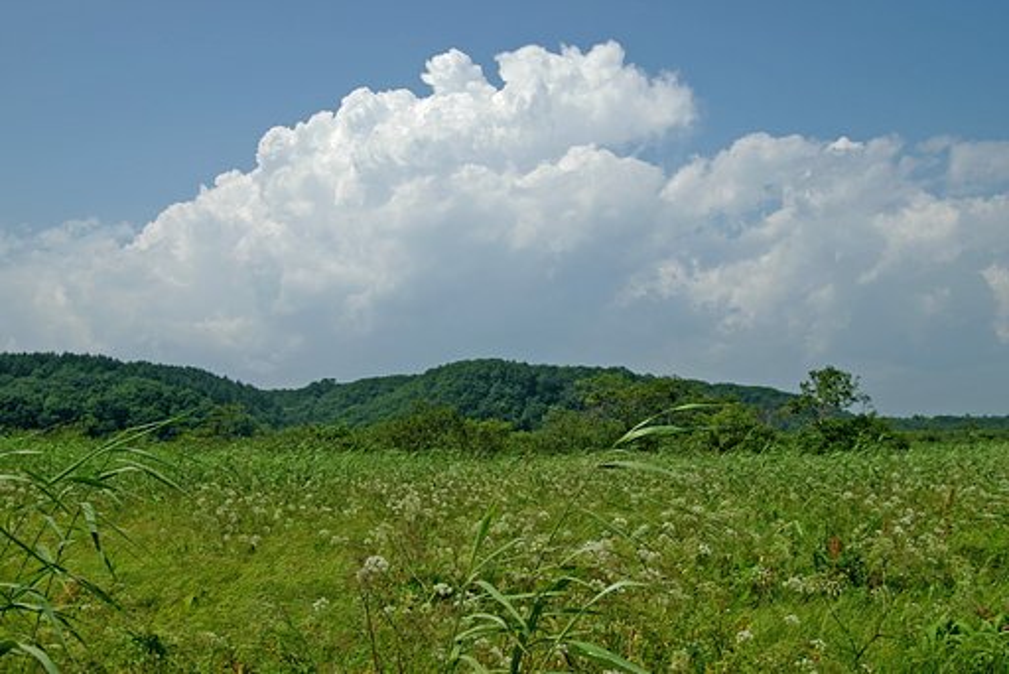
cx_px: 504
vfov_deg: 36.9
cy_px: 337
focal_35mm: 36
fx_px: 1010
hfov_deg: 53.1
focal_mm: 24
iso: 200
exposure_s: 1/800
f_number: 8
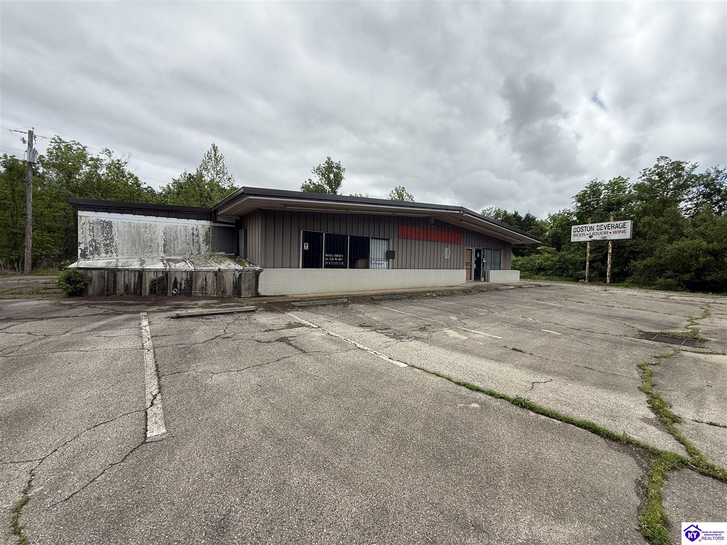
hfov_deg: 102.1
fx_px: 294
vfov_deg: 85.7
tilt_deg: -1.2
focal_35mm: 14
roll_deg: -1.2
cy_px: 272
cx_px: 364
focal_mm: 2.22
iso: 50
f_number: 2.2
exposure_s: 1/1534
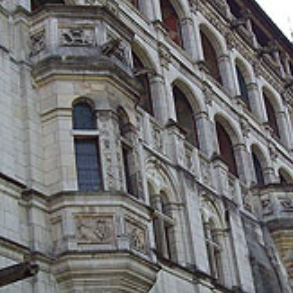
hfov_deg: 19.6
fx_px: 843
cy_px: 171
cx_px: 218
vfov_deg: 19.7
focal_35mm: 88
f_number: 2.7
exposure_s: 1/592
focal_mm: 6
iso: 80
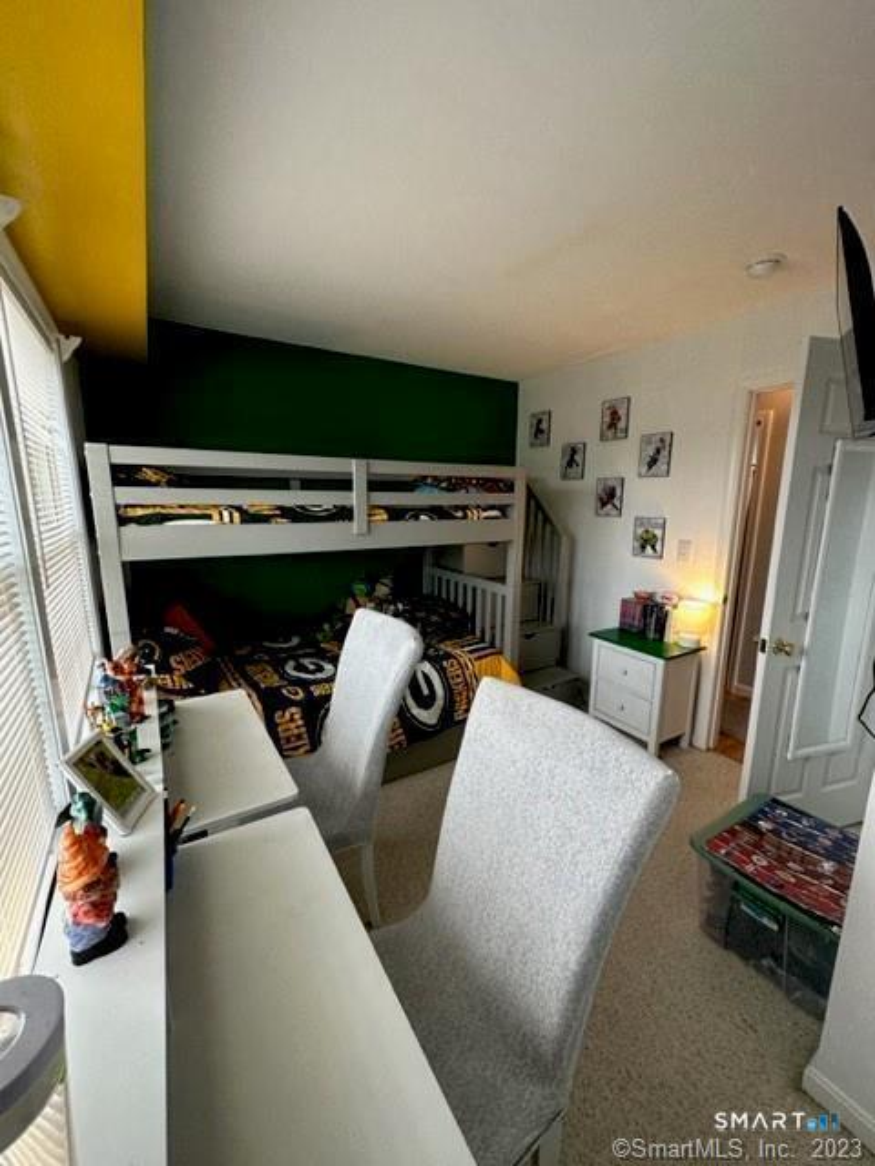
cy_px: 583
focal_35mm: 14
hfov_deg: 85.7
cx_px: 438
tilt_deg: -10.3
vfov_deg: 102.1
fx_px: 472
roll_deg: +0.8
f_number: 2.2
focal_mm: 2.22
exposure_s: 1/120
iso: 160
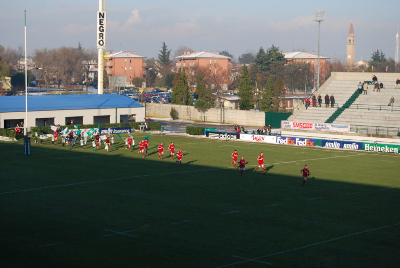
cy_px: 134
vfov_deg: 16.6
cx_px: 200
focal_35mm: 82
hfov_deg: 24.6
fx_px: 918
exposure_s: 1/250
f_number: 8
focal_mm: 55
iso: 100
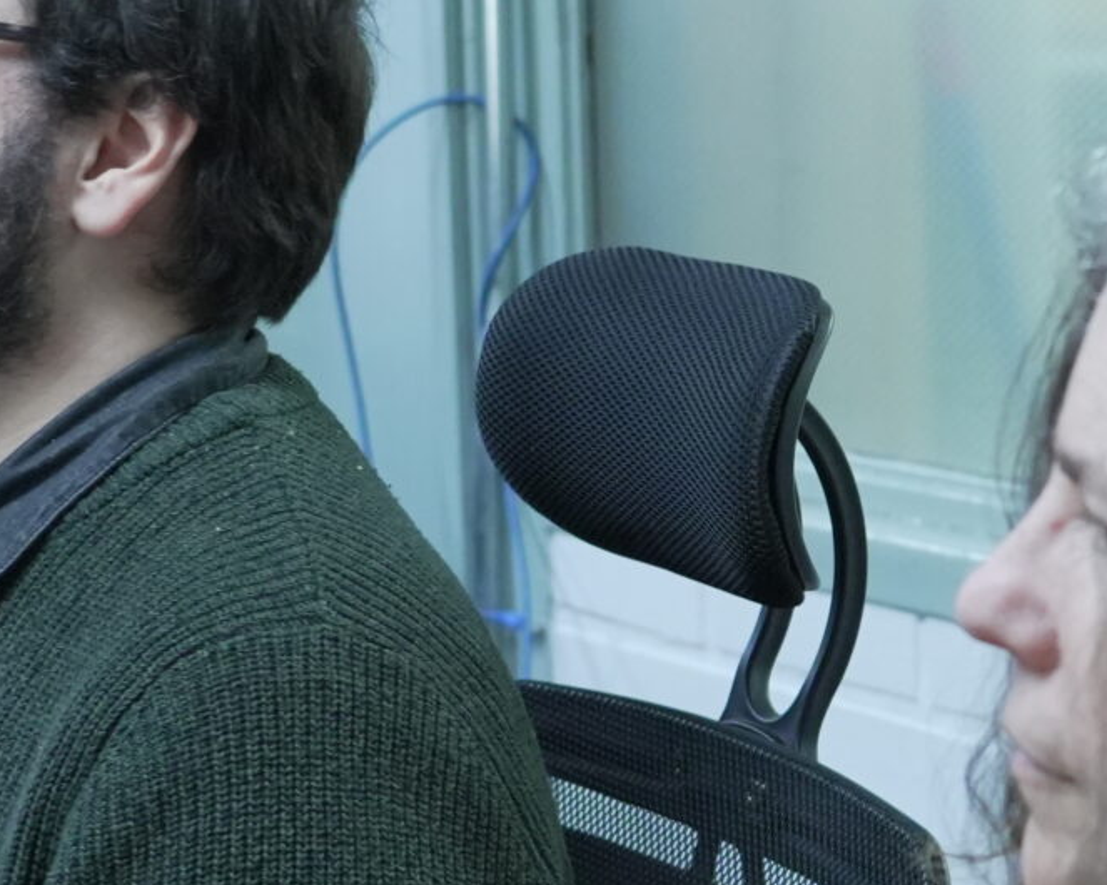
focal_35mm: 118
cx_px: 524
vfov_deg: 13.1
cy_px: 435
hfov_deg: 16.3
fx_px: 3865
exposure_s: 1/100
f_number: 2.8
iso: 1600
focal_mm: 21.7
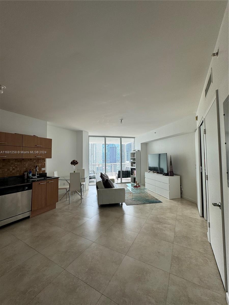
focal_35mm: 14
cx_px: 114
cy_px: 152
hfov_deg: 85.7
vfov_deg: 102.1
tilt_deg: +3.0
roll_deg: +1.1
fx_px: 123
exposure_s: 1/104
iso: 40
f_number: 2.2
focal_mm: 2.22
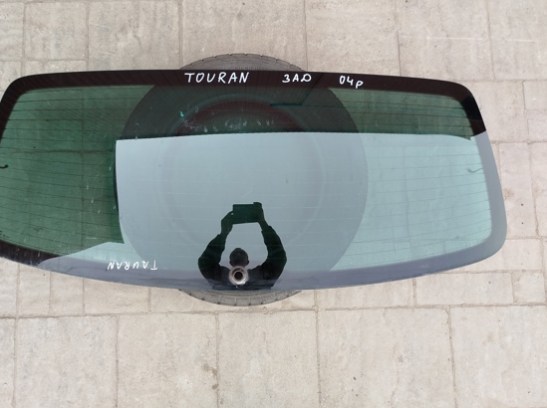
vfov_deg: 49.5
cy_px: 176
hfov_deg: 63.3
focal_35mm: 28
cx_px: 237
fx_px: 442
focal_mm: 5.31
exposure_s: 1/100
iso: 100
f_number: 1.7
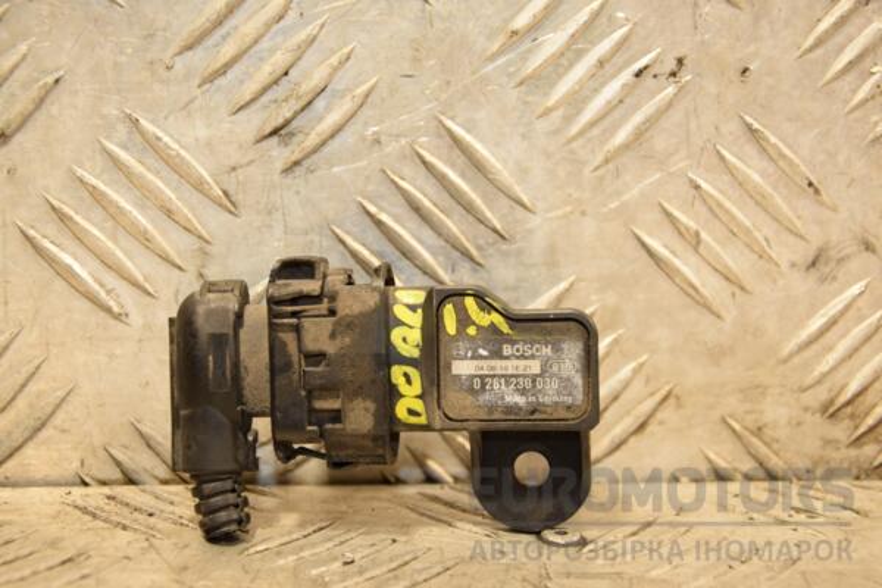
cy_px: 294
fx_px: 2131
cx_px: 441
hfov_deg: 23.4
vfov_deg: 15.7
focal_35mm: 87
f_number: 5
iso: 800
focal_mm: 58
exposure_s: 1/125
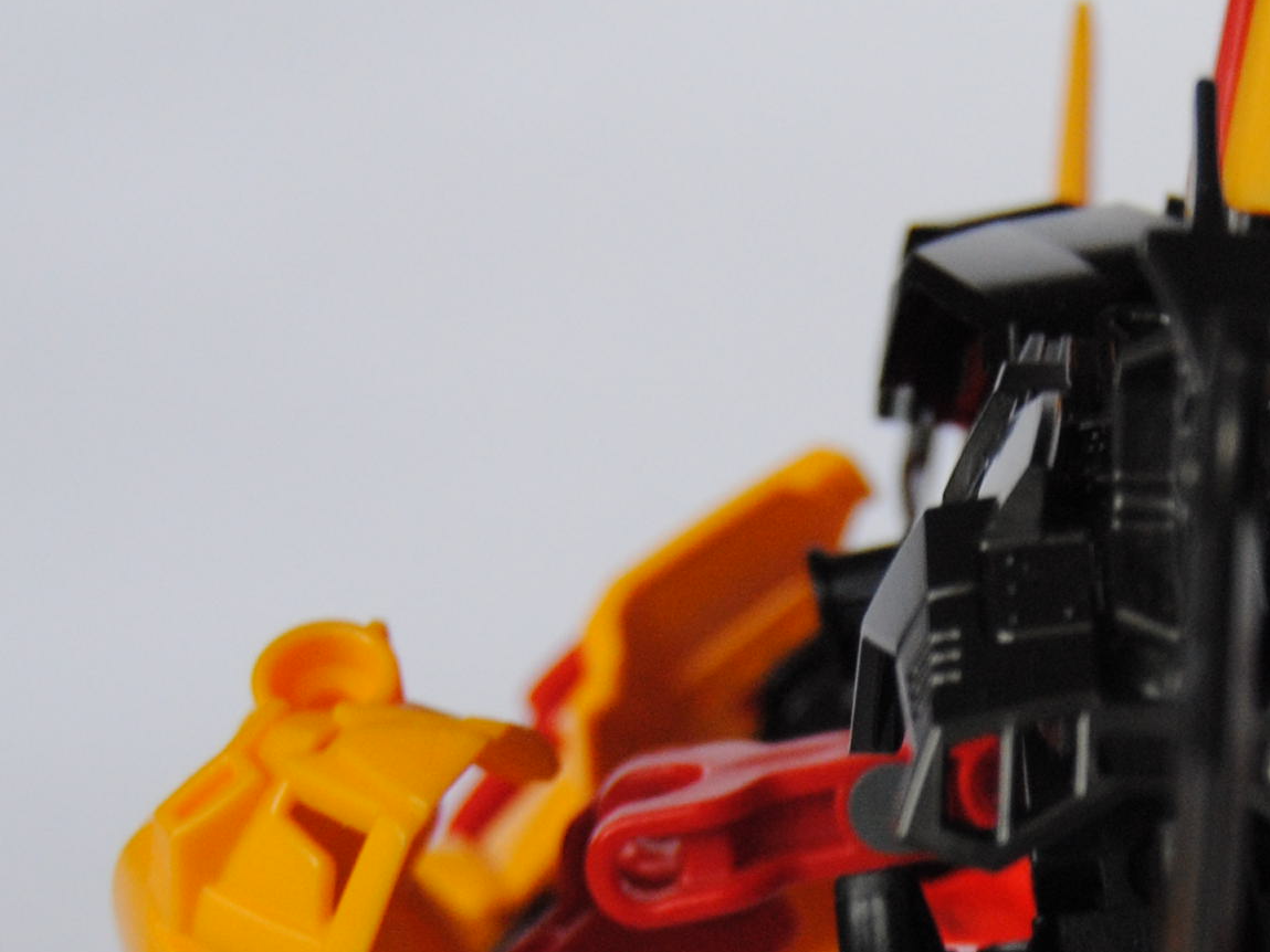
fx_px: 5357
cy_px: 1119
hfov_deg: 13.4
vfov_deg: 10.0
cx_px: 1061
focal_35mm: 146
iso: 400
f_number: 4.2
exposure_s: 1/25
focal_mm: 30
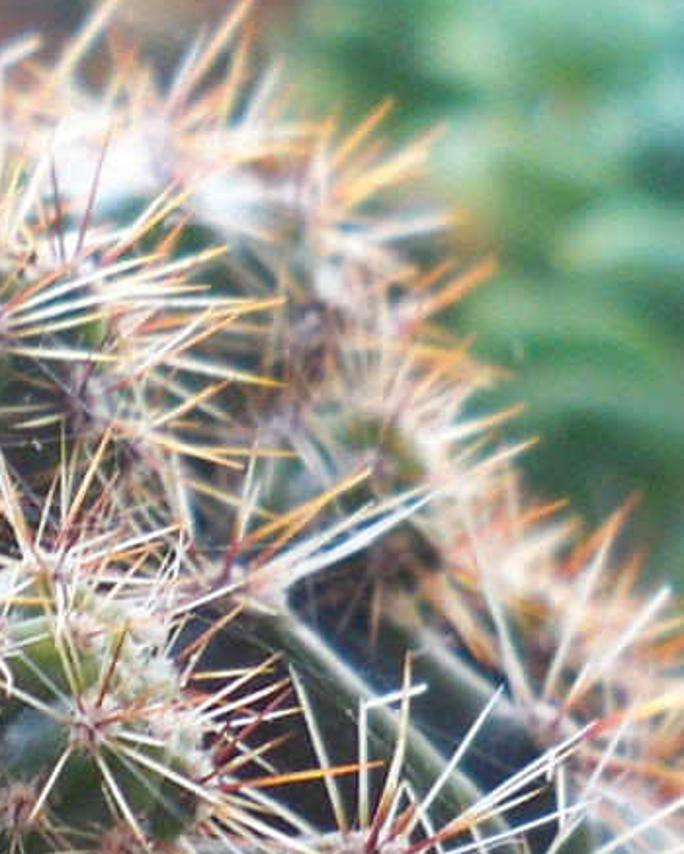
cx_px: -836
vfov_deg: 11.4
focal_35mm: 160
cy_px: 1429
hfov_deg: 8.9
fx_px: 4046
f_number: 3.1
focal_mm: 6.3
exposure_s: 1/80
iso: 100
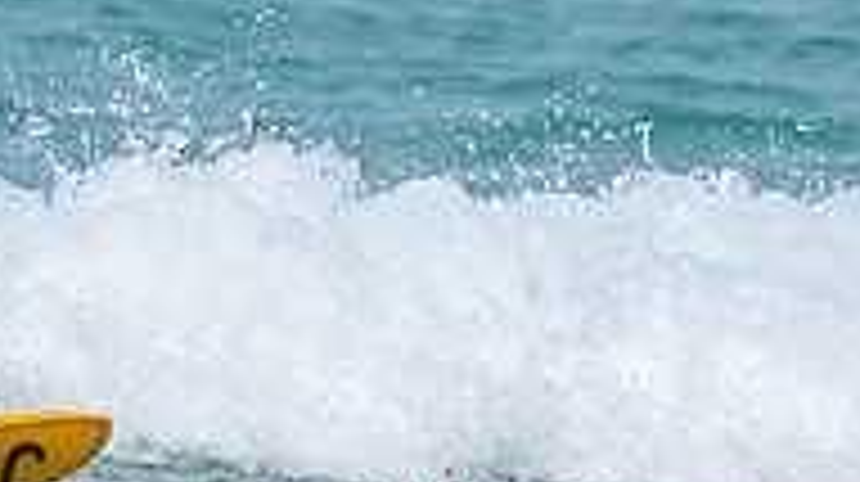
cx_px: 54
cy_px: 401
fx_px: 79781
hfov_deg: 0.6
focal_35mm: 3502
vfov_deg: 0.3
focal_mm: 800
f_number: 6.3
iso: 180
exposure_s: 1/2000
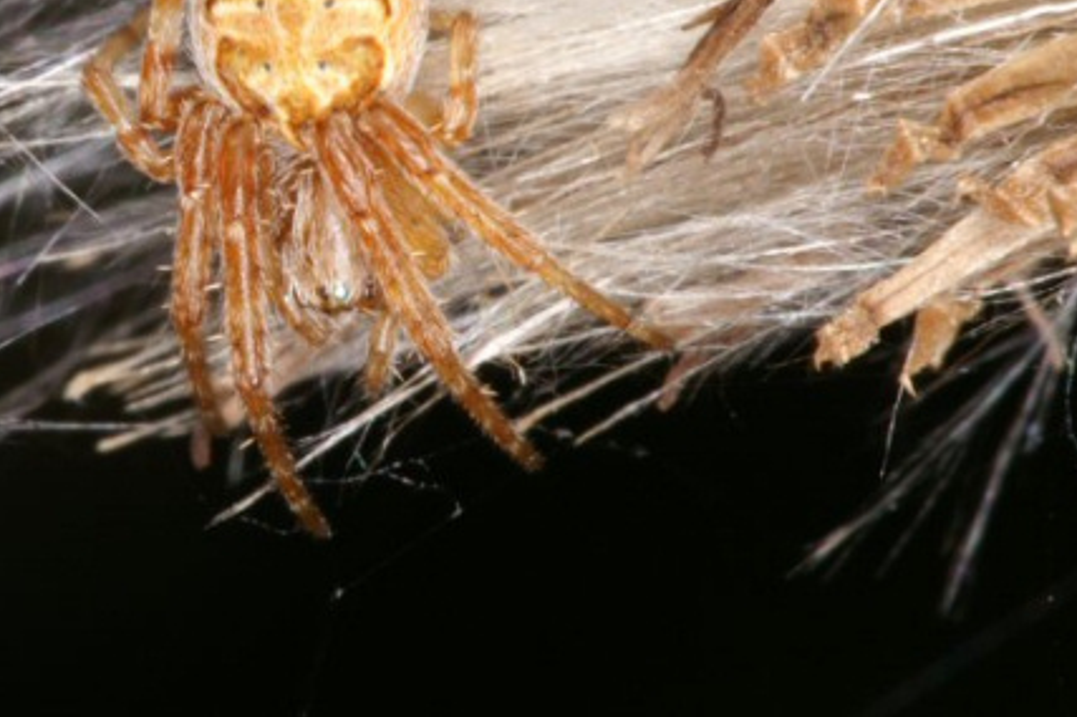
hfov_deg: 6.5
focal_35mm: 316
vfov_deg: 4.3
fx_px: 9446
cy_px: 160
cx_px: 166
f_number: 19
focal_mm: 100
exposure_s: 1/60
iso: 200
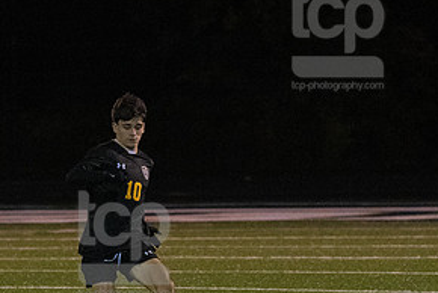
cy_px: 245
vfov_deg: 2.3
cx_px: 124
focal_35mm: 599
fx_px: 7295
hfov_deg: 3.4
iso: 6400
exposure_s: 1/1250
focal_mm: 200
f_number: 4.5
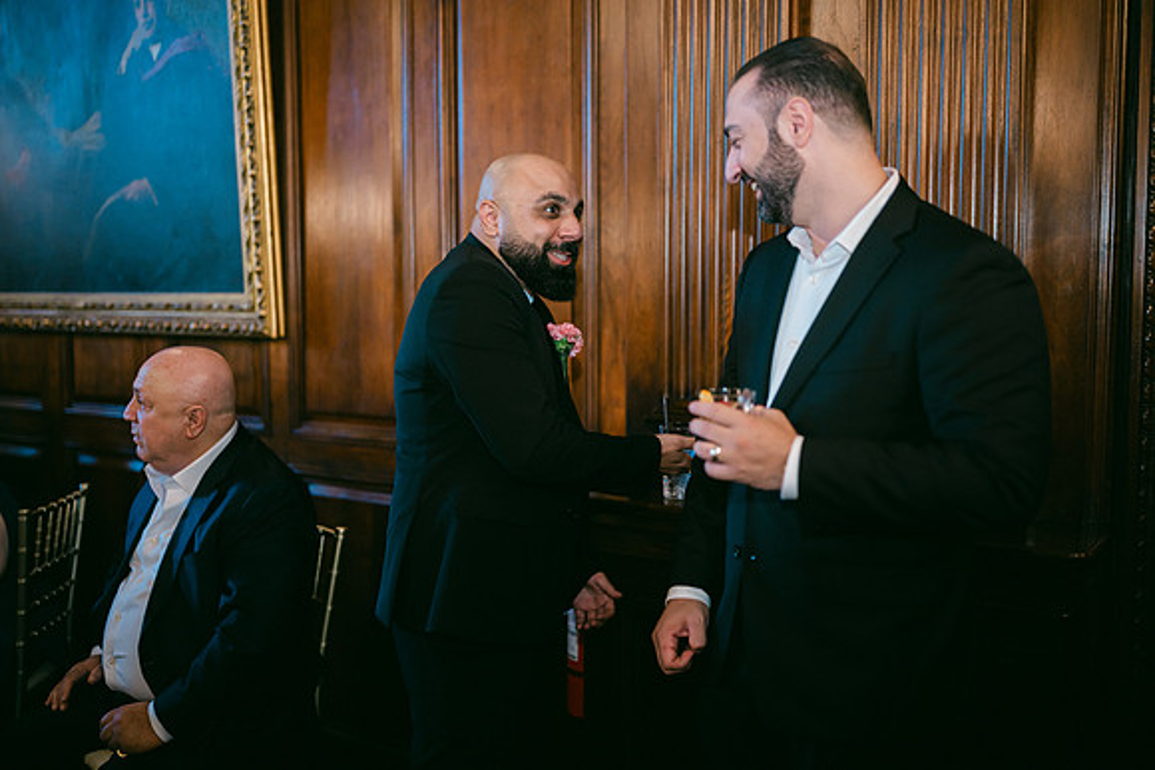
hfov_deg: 54.4
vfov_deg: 37.9
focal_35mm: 35
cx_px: 578
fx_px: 1123
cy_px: 385
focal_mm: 35
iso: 200
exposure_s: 1/125
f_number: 1.2
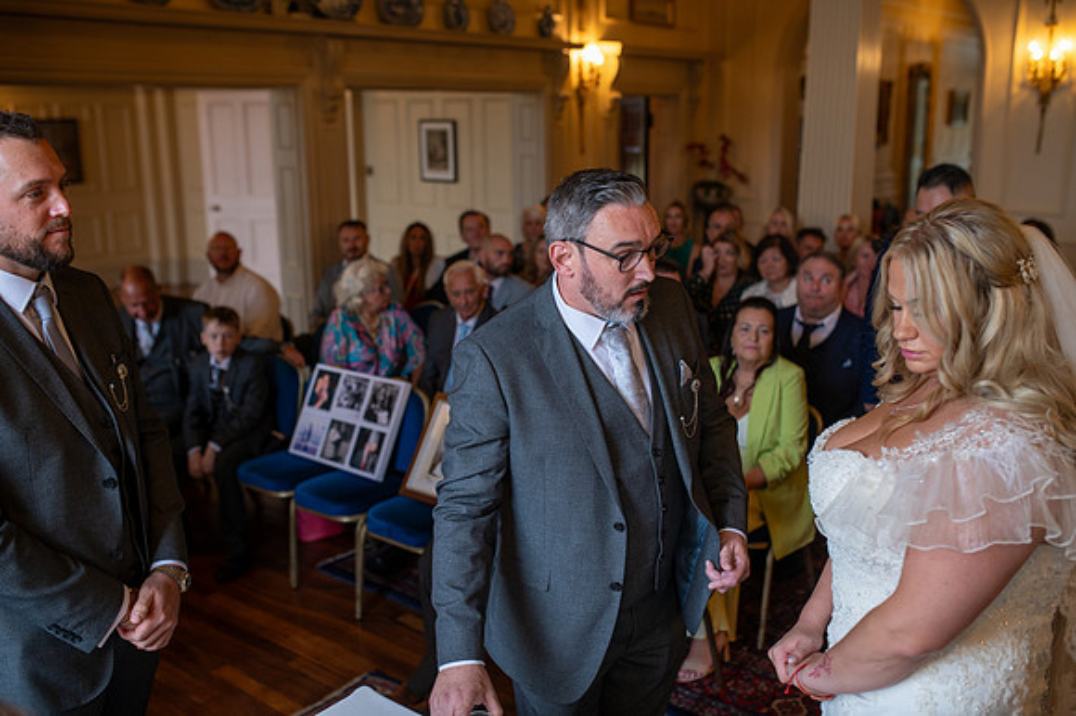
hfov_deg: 54.5
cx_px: 538
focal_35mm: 35
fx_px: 1045
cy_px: 358
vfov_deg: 37.8
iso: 250
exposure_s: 1/125
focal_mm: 35
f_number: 2.5
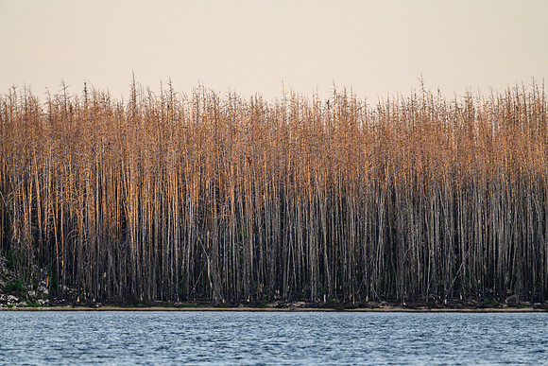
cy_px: 183
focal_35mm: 560
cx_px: 274
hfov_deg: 3.7
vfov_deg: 2.5
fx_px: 8526
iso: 3200
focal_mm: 560
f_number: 6.3
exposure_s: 1/1250
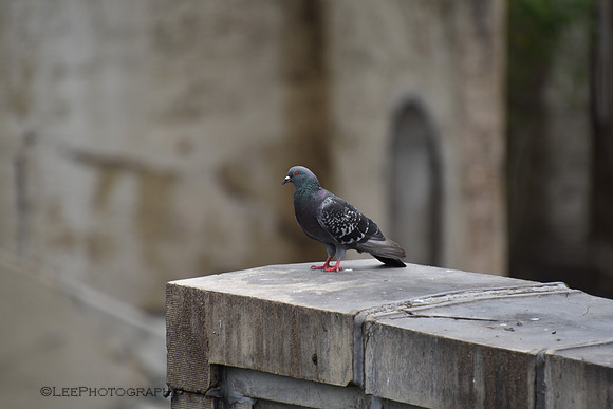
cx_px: 306
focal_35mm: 600
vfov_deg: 2.3
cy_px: 204
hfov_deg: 3.4
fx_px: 10219
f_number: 6.7
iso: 220
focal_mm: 400
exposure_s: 1/500
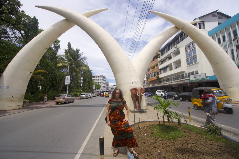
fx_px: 100
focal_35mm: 15
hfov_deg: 100.4
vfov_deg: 77.3
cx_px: 120
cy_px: 80
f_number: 10
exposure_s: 1/200
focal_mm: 10
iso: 100
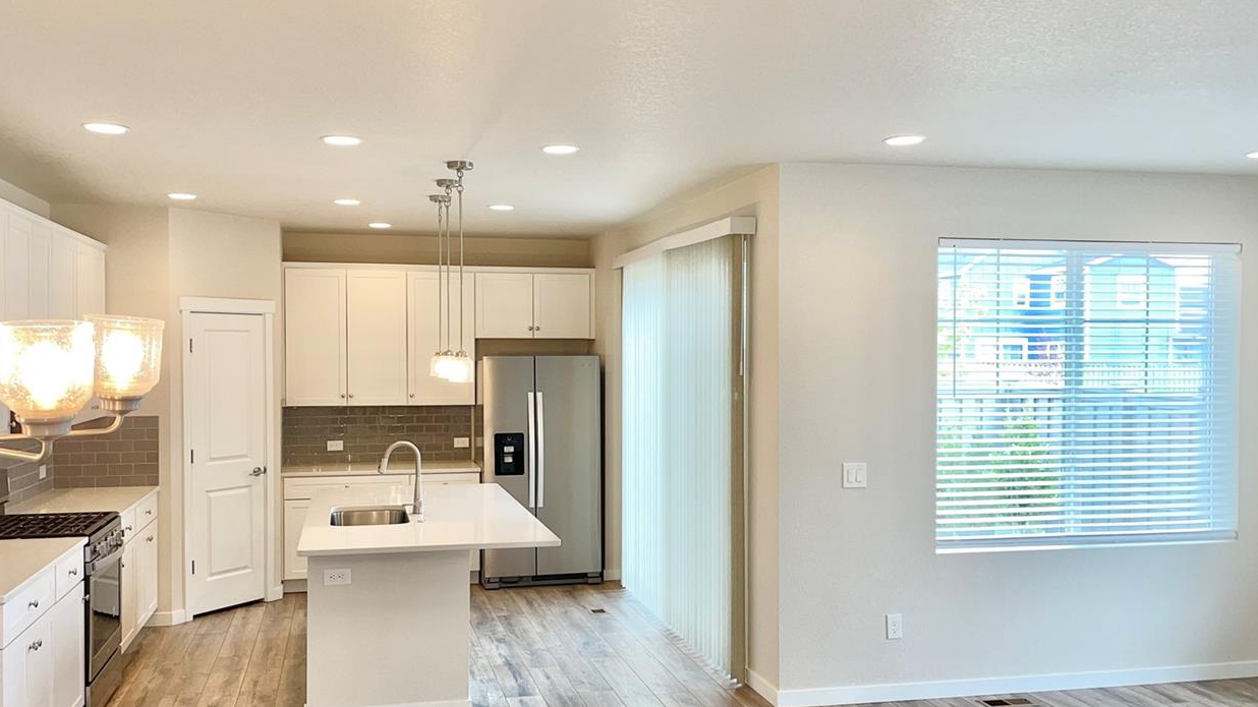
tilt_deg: -1.2
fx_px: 1101
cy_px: 381
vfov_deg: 35.6
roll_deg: +0.2
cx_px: 588
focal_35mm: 33
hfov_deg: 59.4
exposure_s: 1/123
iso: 32
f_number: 1.6
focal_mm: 4.2
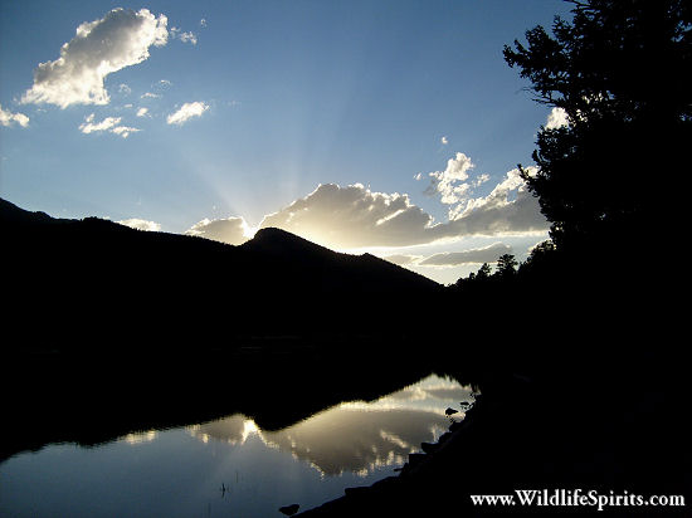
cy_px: 259
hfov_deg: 52.6
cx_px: 346
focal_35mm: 35
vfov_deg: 40.7
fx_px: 699
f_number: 7.1
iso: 80
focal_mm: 5.8
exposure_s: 1/250
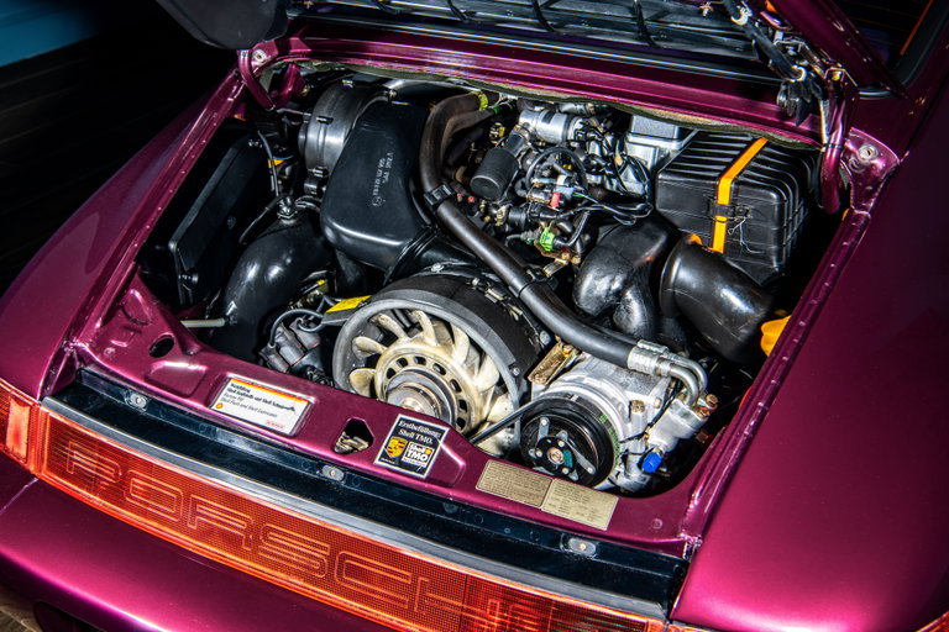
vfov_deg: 29.2
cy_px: 316
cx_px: 474
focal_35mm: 46
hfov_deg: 42.7
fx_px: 1213
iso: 160
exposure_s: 1/100
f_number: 10
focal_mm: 46
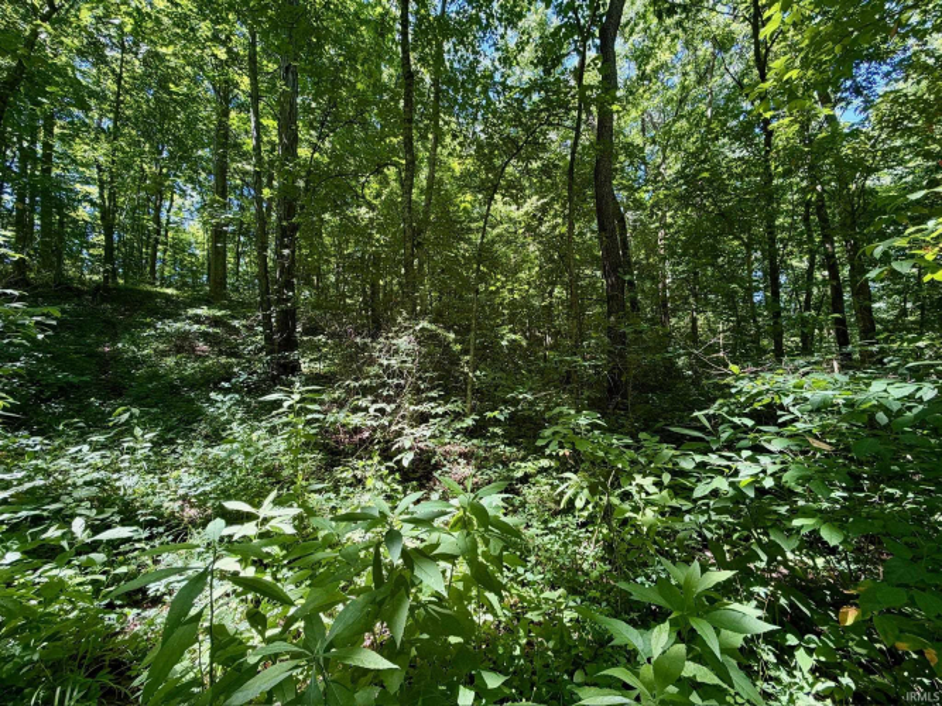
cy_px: 353
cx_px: 471
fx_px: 381
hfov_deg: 102.1
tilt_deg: +3.0
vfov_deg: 85.7
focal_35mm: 14
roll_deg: +1.9
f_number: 2.2
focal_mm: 2.22
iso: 100
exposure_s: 1/121
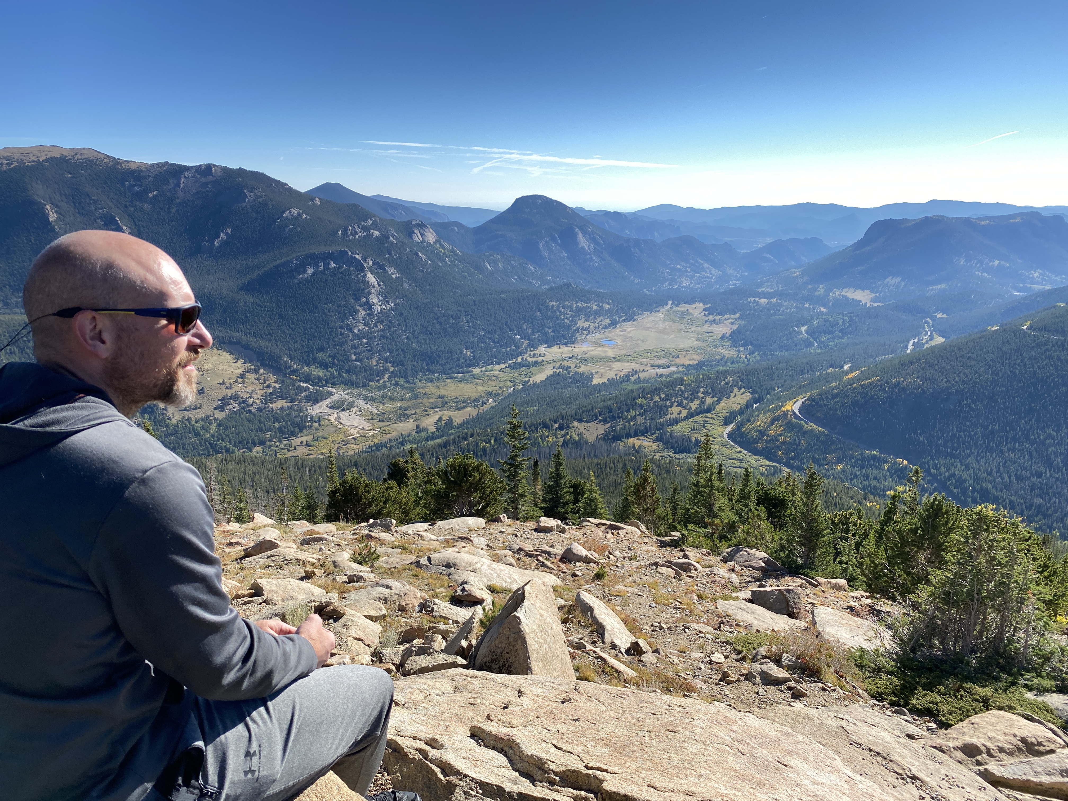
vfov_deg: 53.1
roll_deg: +0.5
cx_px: 534
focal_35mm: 26
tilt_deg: -16.7
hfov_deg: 67.3
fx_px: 802
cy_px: 400
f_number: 1.8
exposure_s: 1/2268
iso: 32
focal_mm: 4.25
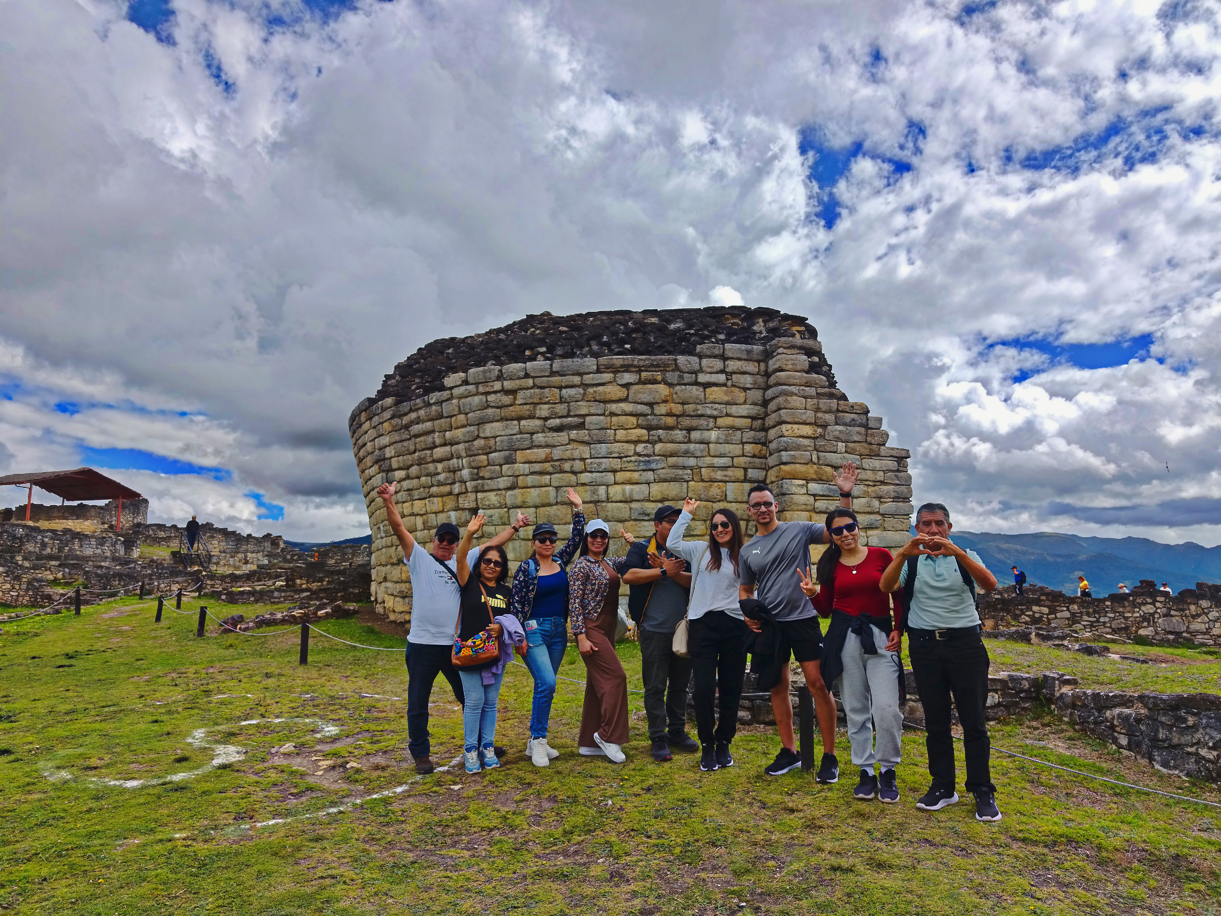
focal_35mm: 23
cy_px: 458
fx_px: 811
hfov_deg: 73.9
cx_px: 610
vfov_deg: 58.9
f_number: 1.7
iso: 50
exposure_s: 1/1163
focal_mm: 6.06
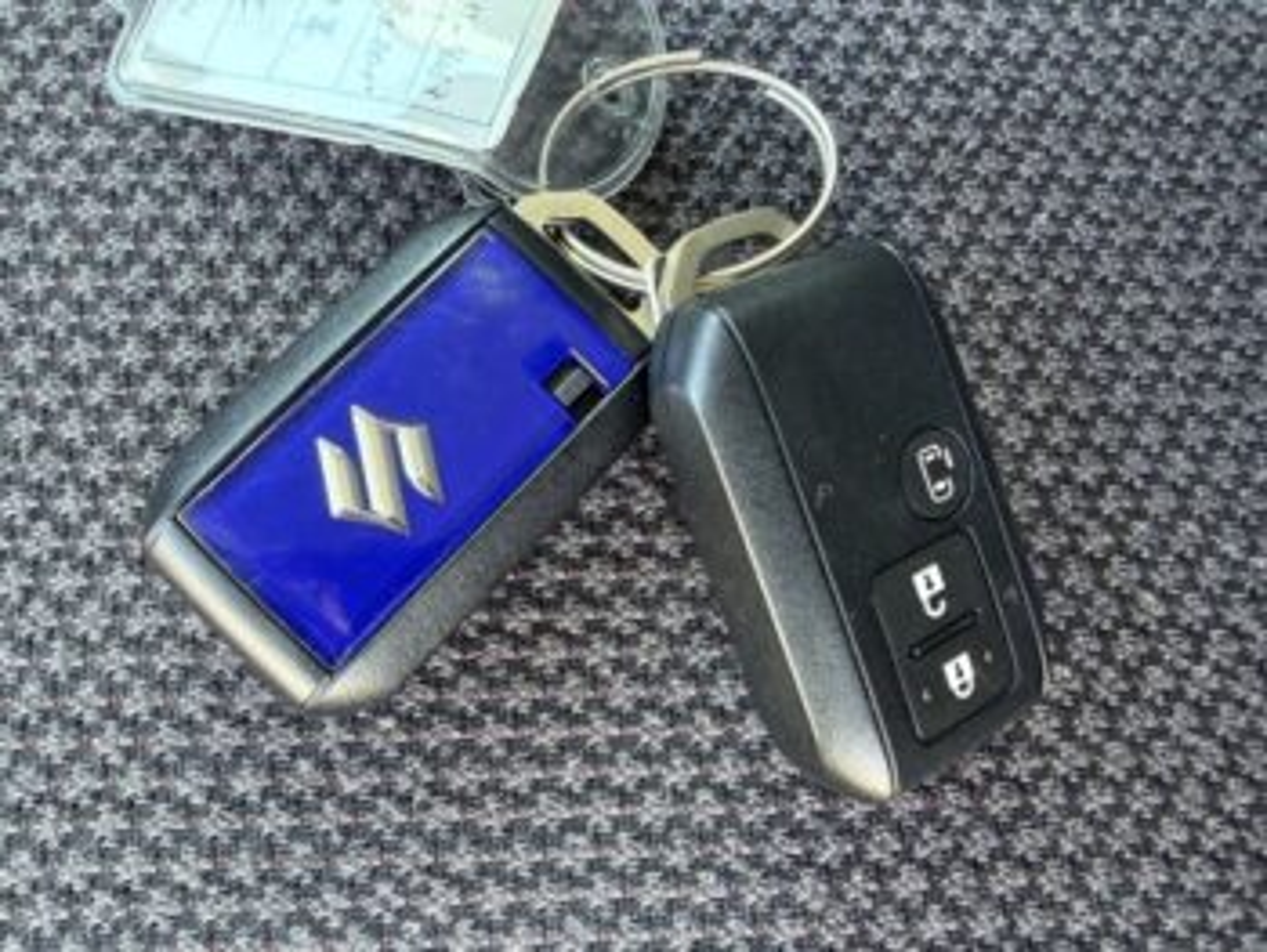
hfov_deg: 67.3
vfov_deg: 53.1
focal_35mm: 26
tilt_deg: -77.9
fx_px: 952
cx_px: 634
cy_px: 476
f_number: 2.2
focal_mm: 2.22
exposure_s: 1/60
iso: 500
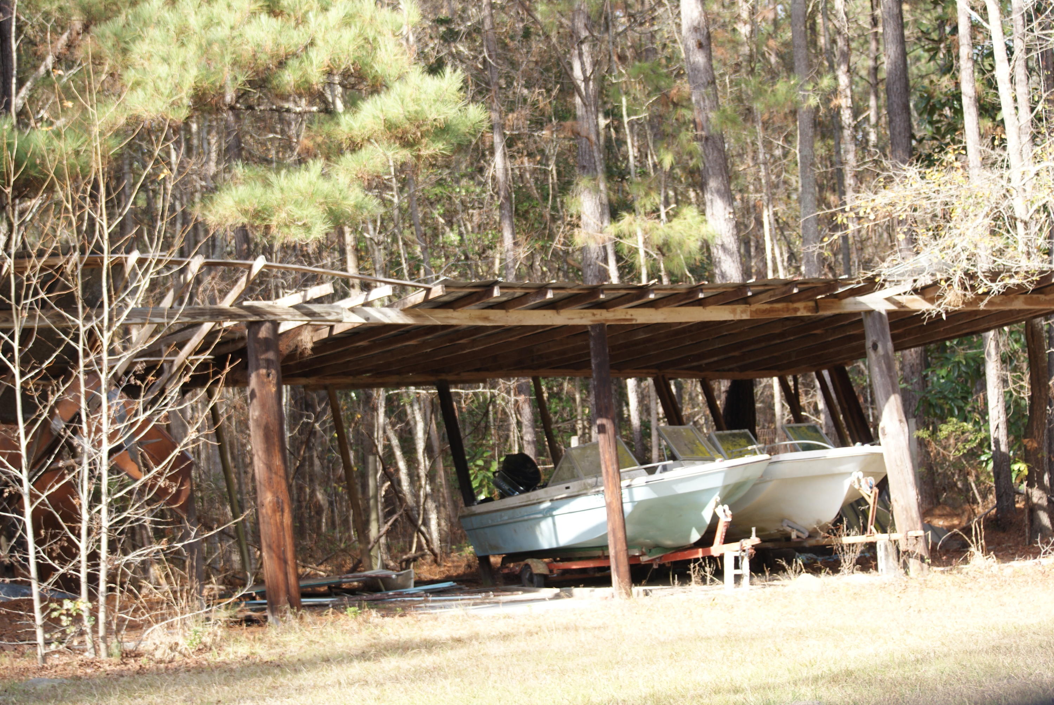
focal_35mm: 105
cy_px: 352
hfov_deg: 19.4
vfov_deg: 13.1
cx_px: 527
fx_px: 3078
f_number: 4.5
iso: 100
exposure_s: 1/125
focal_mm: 70
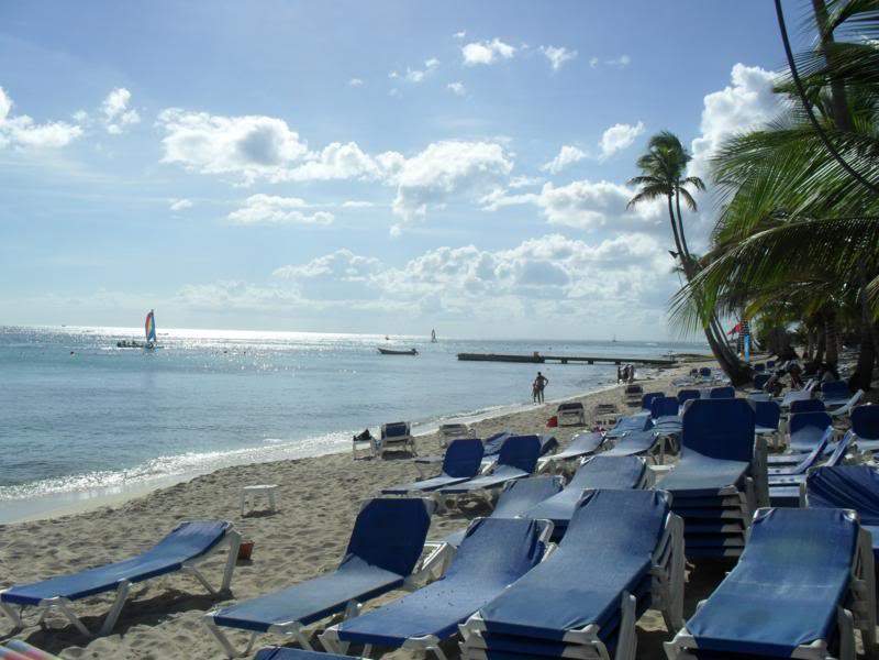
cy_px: 330
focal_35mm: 35
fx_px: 889
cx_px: 440
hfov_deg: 52.6
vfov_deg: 40.7
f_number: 8.4
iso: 100
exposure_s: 1/1000
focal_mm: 6.3
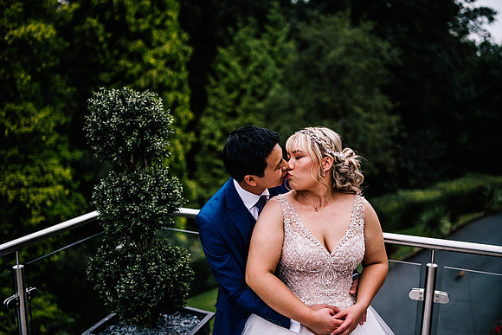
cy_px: 168
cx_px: 251
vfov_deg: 37.4
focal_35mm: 36
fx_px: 495
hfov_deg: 53.8
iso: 100
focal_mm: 35
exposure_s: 1/250
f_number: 1.4
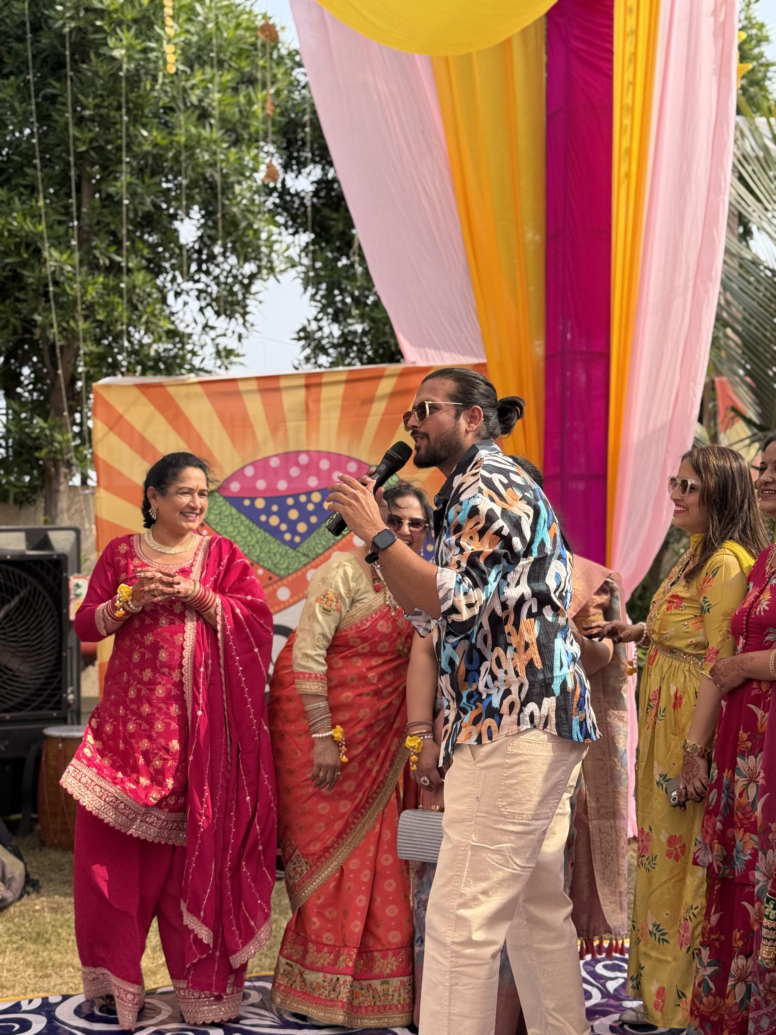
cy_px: 518
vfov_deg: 39.7
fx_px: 1435
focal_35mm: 48
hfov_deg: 30.3
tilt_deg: +3.1
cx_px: 388
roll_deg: -0.1
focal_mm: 6.76
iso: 80
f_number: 1.78
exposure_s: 1/2762
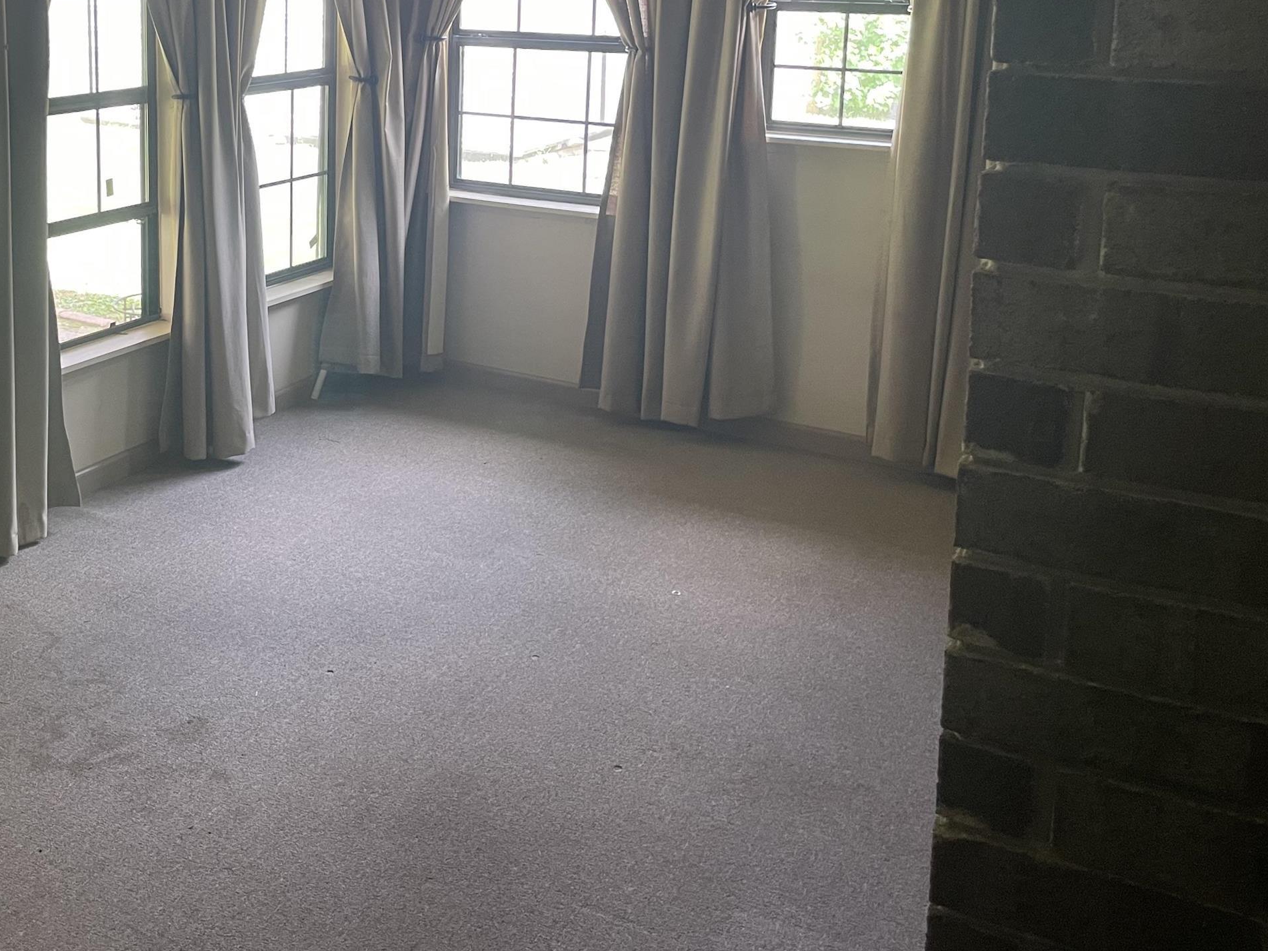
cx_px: 307
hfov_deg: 43.3
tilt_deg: -8.0
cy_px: 208
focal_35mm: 42
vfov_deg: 33.5
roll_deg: -0.6
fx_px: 1538
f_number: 1.6
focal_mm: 4.2
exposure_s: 1/60
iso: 100
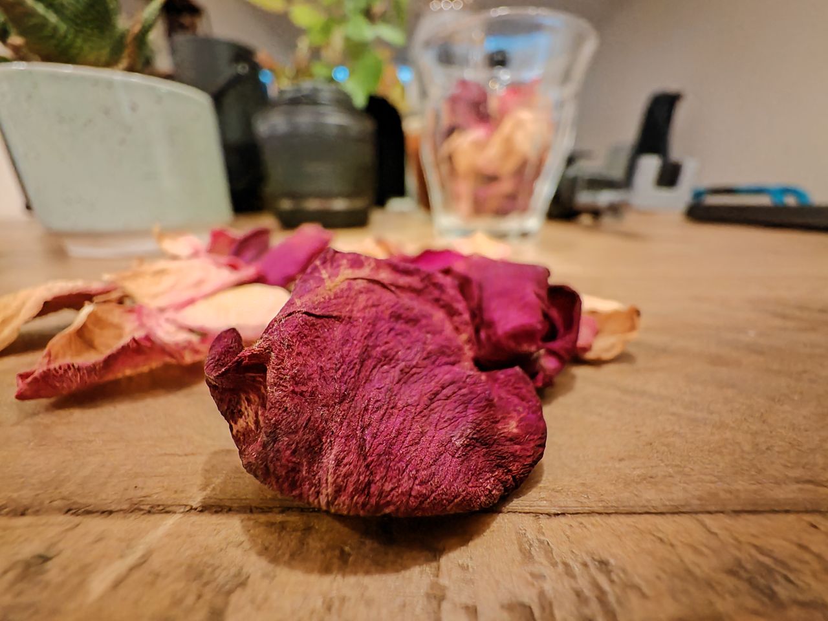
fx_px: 311
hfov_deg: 106.2
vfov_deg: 89.9
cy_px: 310
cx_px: 414
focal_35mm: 13
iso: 6400
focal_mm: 2.16
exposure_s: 1/16.7
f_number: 2.2
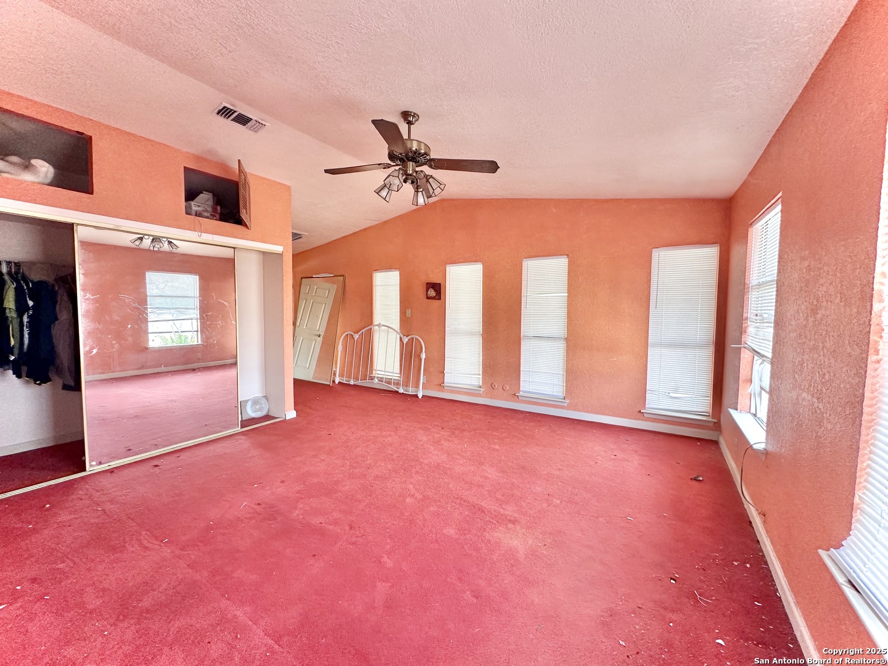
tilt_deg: -3.1
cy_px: 333
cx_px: 444
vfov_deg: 85.7
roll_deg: -0.8
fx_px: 359
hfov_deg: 102.1
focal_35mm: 14
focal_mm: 2.22
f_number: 2.2
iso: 200
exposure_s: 1/99
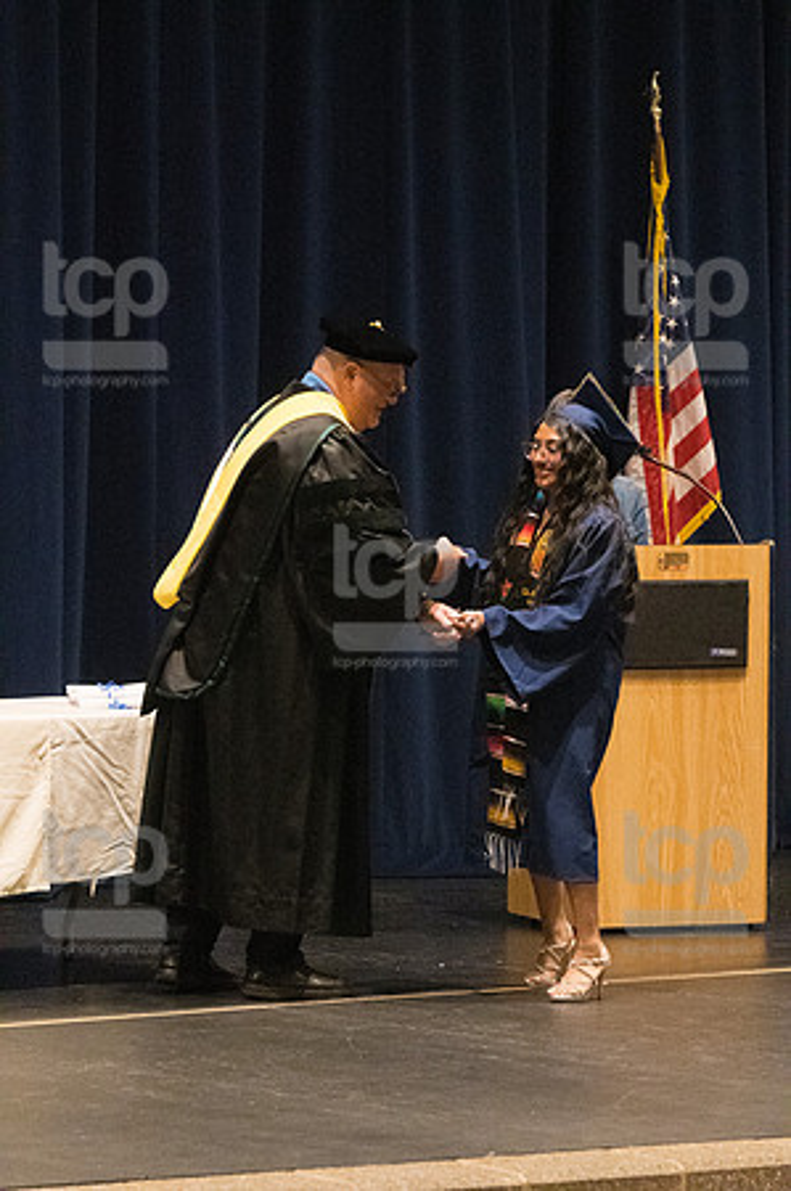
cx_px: 396
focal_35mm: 195
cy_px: 596
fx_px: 6441
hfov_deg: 7.0
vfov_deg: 10.6
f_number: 4.5
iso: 8000
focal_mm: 130
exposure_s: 1/250
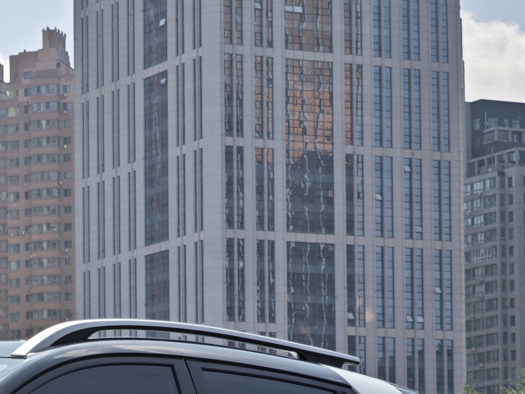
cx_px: -108
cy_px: 482
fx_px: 2805
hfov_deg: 10.5
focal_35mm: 185
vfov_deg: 7.9
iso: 50
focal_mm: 11.5
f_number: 1.8
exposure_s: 1/3006
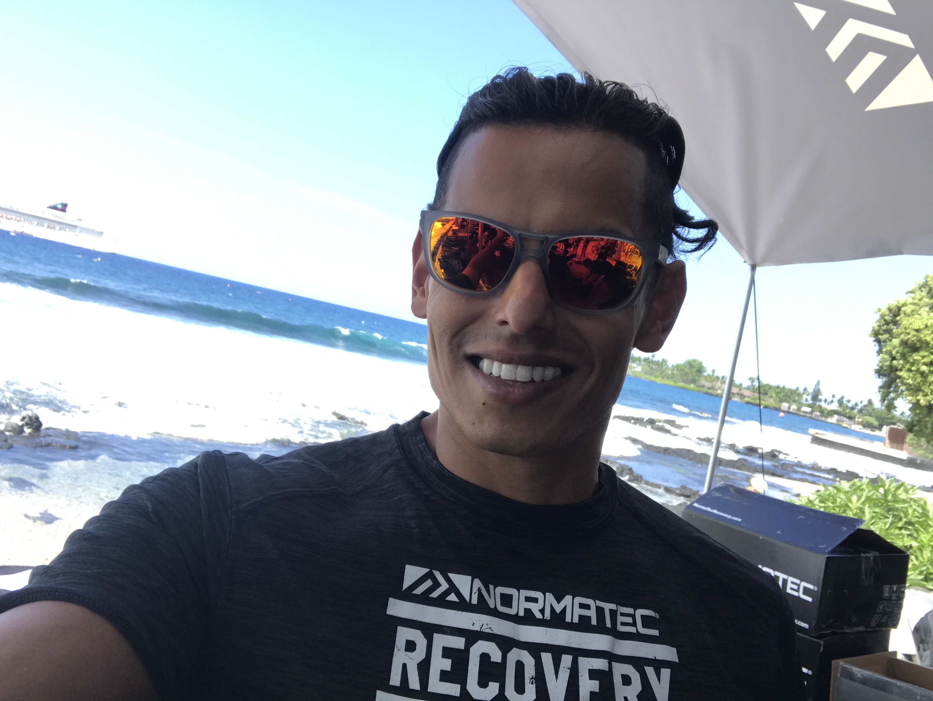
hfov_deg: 56.8
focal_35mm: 32
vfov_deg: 44.2
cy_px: 350
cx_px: 466
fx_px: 863
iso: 25
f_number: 2.2
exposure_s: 1/351
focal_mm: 2.87
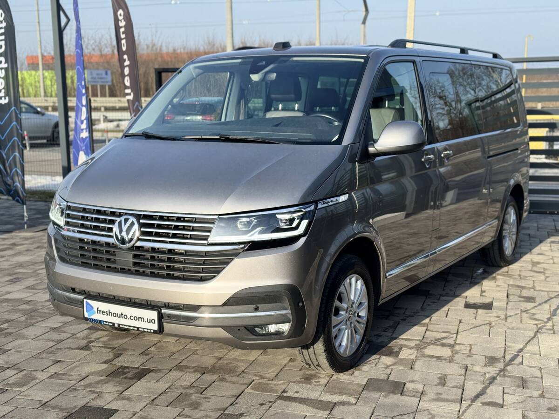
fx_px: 775
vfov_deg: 30.3
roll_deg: +1.3
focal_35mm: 48
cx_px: 280
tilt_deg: -9.4
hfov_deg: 39.7
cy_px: 210
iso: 64
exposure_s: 1/1869
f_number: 1.78
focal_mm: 6.76
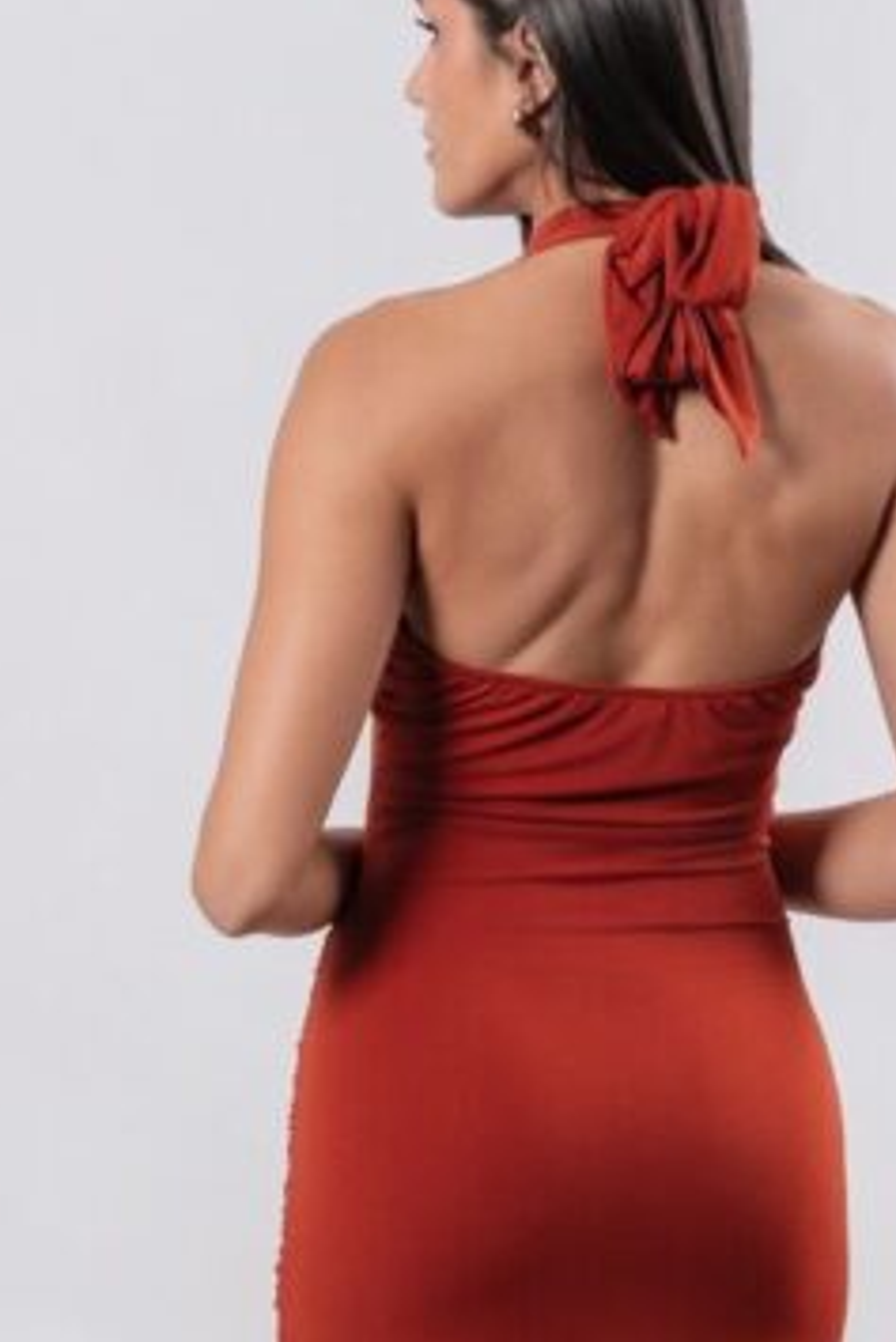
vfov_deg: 15.6
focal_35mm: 130
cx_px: 658
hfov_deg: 10.5
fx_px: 4848
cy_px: 1213
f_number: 2.8
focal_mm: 29.8
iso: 160
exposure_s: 1/320
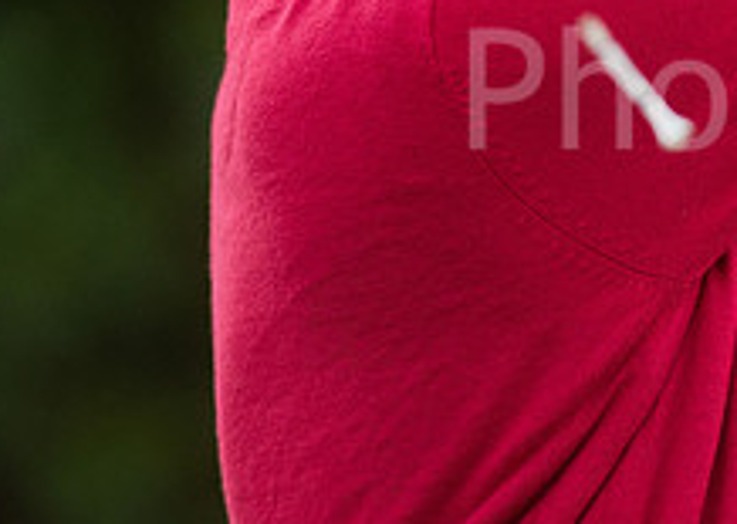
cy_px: 20
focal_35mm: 1040
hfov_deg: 1.9
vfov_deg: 1.4
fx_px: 21735
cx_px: 669
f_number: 4
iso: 1000
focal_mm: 300
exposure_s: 1/1000
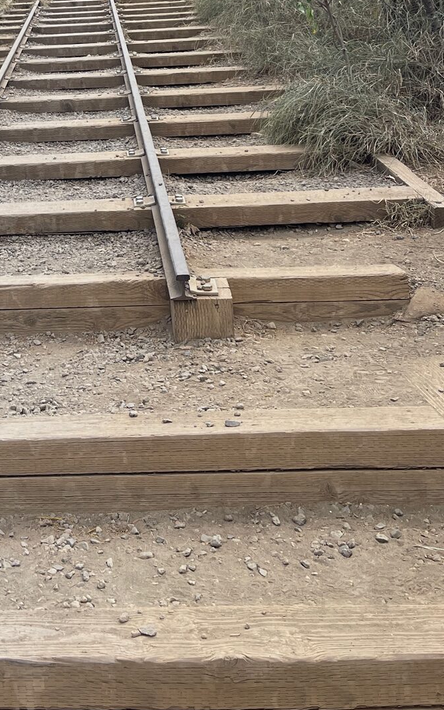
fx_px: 1006
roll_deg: +1.6
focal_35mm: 52
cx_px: 64
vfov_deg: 36.5
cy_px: 77
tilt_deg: +2.3
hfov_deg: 24.3
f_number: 1.6
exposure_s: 1/1420
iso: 32
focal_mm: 5.1
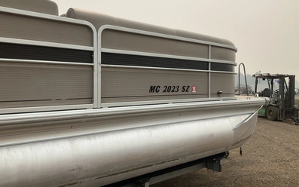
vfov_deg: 40.5
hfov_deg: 61.2
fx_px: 253
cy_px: 83
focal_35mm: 31
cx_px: 149
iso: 25
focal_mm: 3
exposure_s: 1/2801
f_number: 1.8
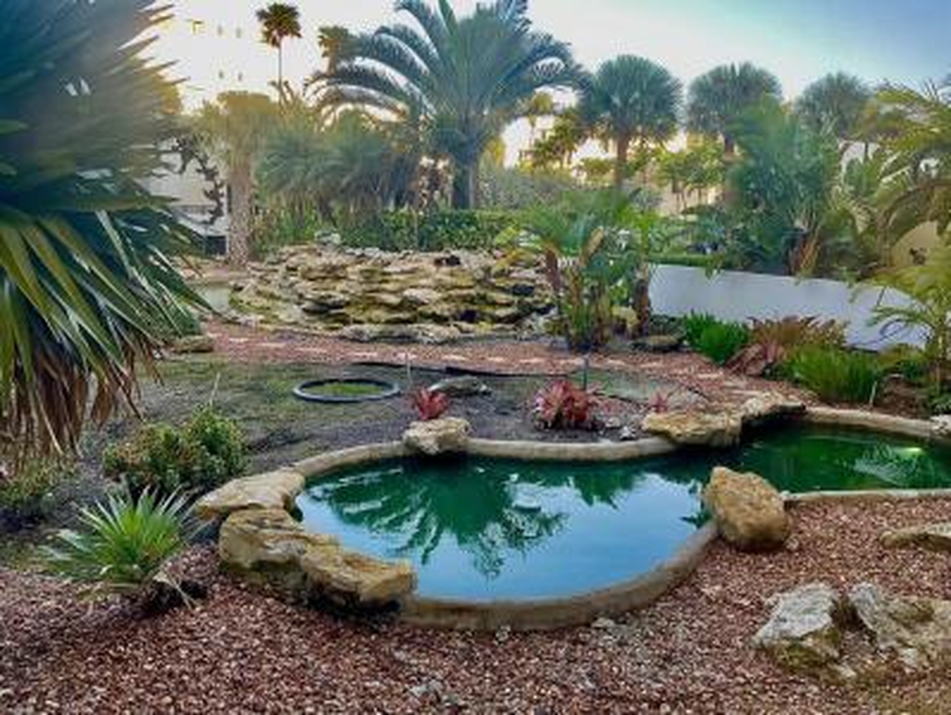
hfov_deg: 61.6
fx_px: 797
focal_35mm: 29
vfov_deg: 48.3
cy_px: 358
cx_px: 476
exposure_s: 1/120
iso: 50
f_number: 1.8
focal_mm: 3
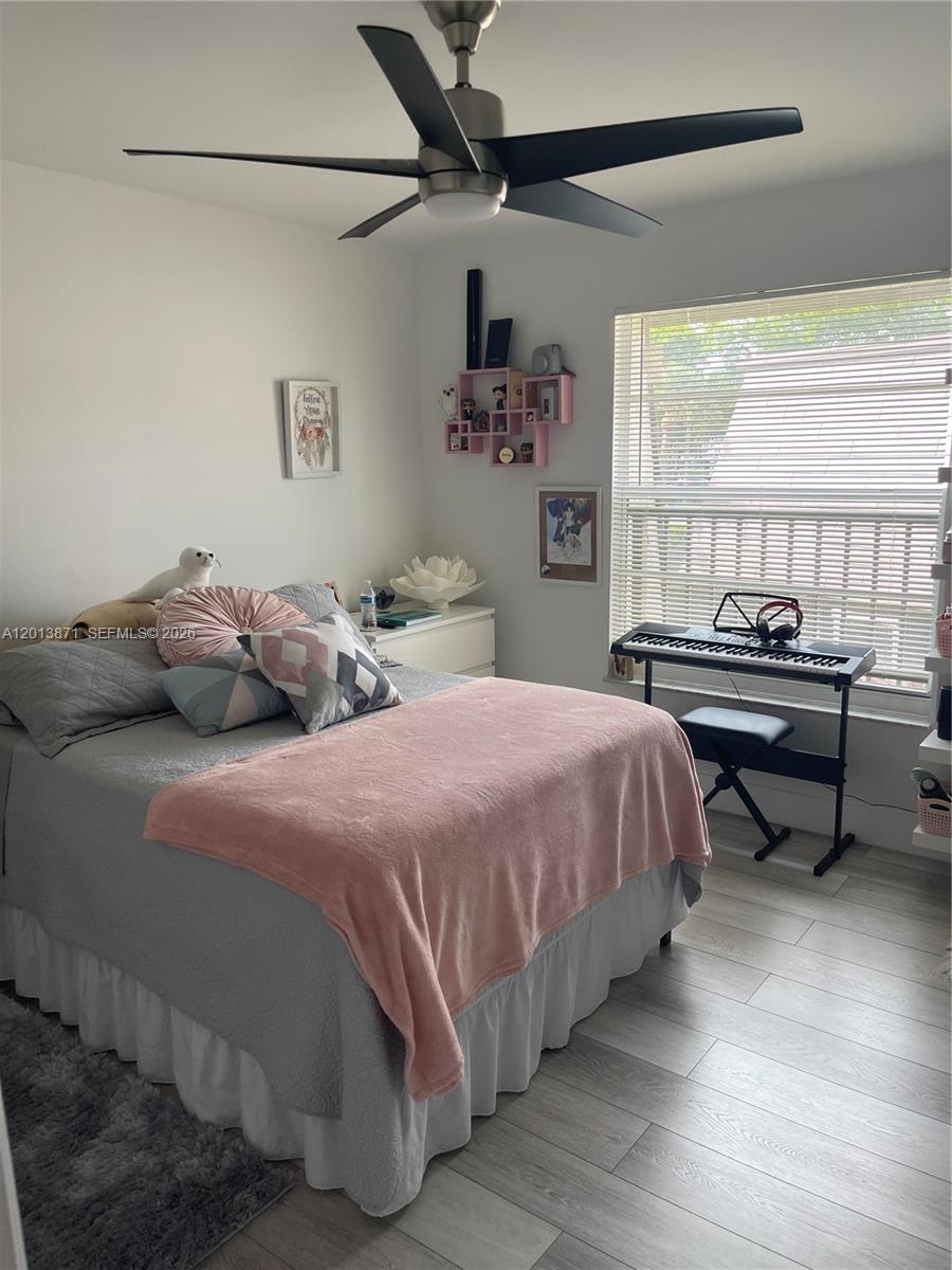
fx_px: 953
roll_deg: +1.3
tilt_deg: -11.0
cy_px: 635
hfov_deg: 53.1
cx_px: 476
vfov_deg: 67.3
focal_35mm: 26
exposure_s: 1/121
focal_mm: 5.1
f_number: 1.6
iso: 40
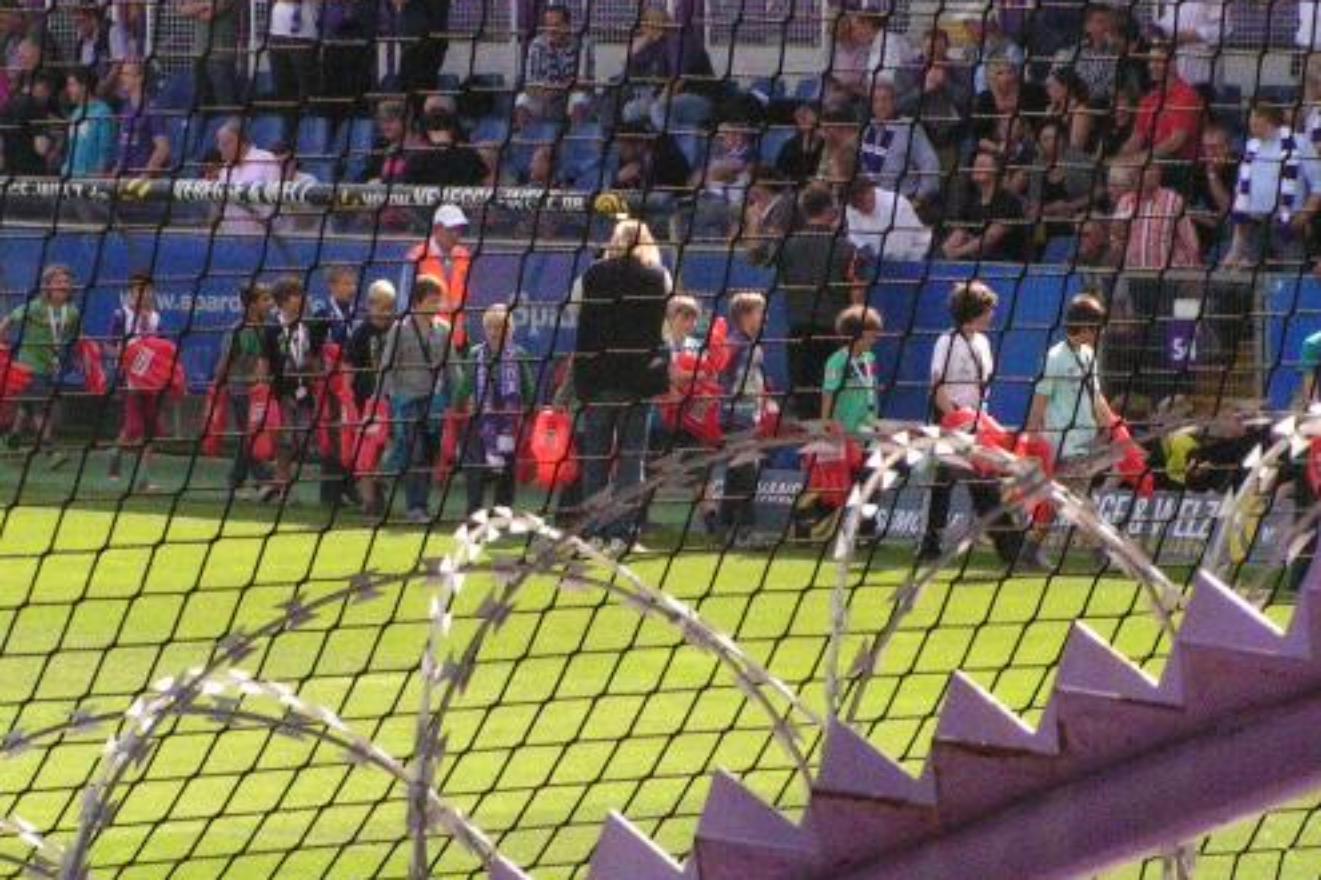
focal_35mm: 264
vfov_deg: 5.2
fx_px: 9687
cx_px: 470
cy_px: 213
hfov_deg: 7.8
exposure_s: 1/1000
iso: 400
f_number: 8
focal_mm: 24
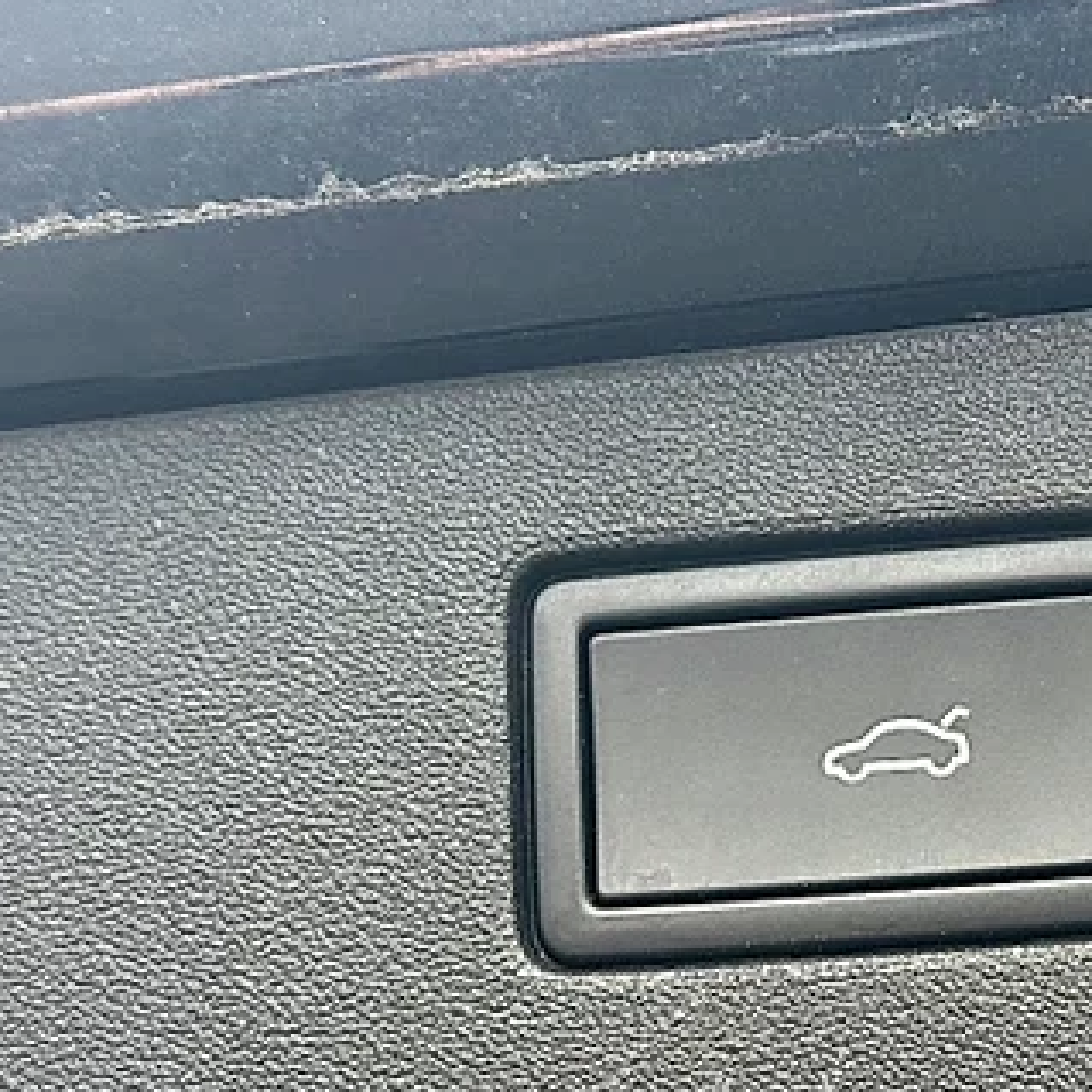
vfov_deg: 18.6
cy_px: 707
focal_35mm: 93
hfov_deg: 18.4
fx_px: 3319
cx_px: 965
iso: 64
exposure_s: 1/331
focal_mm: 6.86
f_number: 1.78
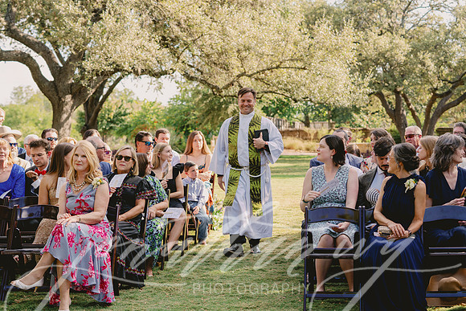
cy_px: 156
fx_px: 958
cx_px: 233
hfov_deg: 27.3
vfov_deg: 18.4
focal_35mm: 74
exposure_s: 1/250
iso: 200
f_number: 4
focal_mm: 74
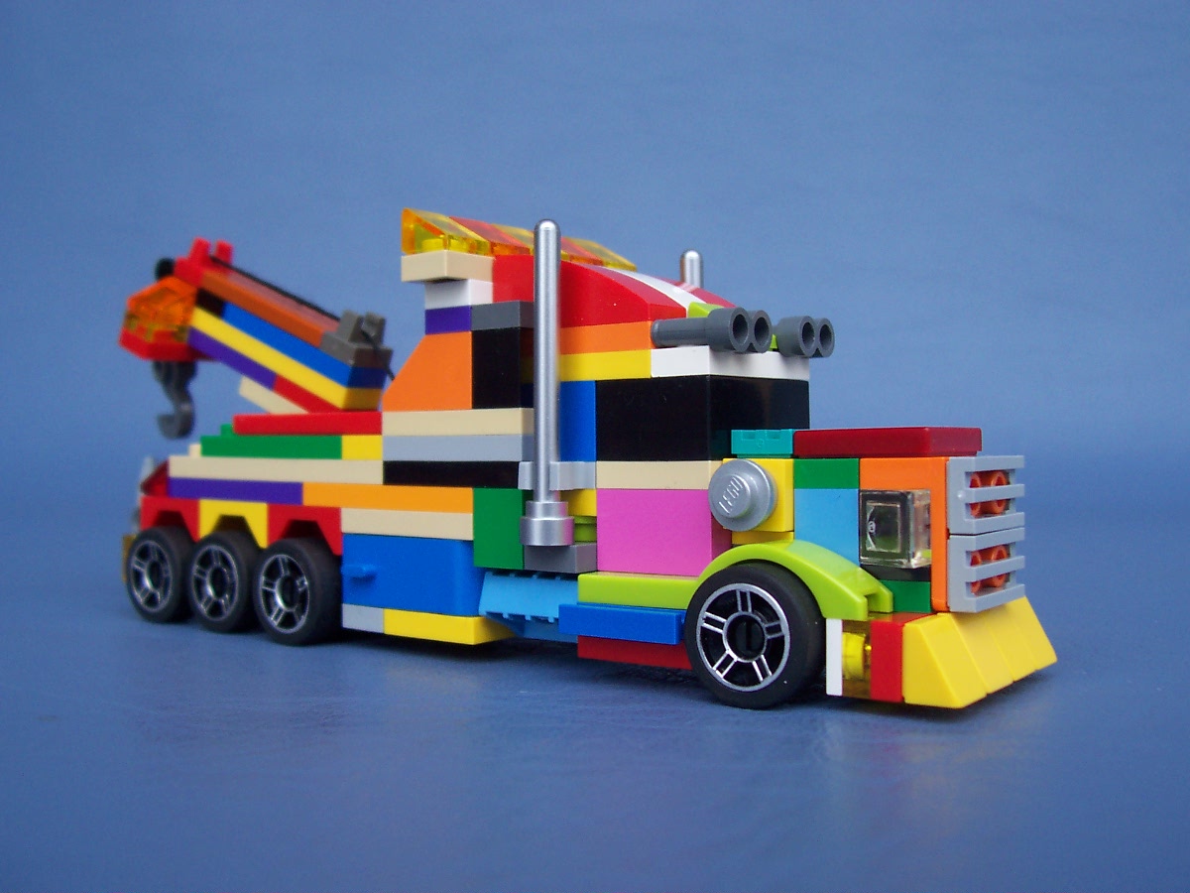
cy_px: 446
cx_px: 595
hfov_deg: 50.1
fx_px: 1272
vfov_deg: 38.7
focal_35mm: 37
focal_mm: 5.6
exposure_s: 1/350
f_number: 2.8
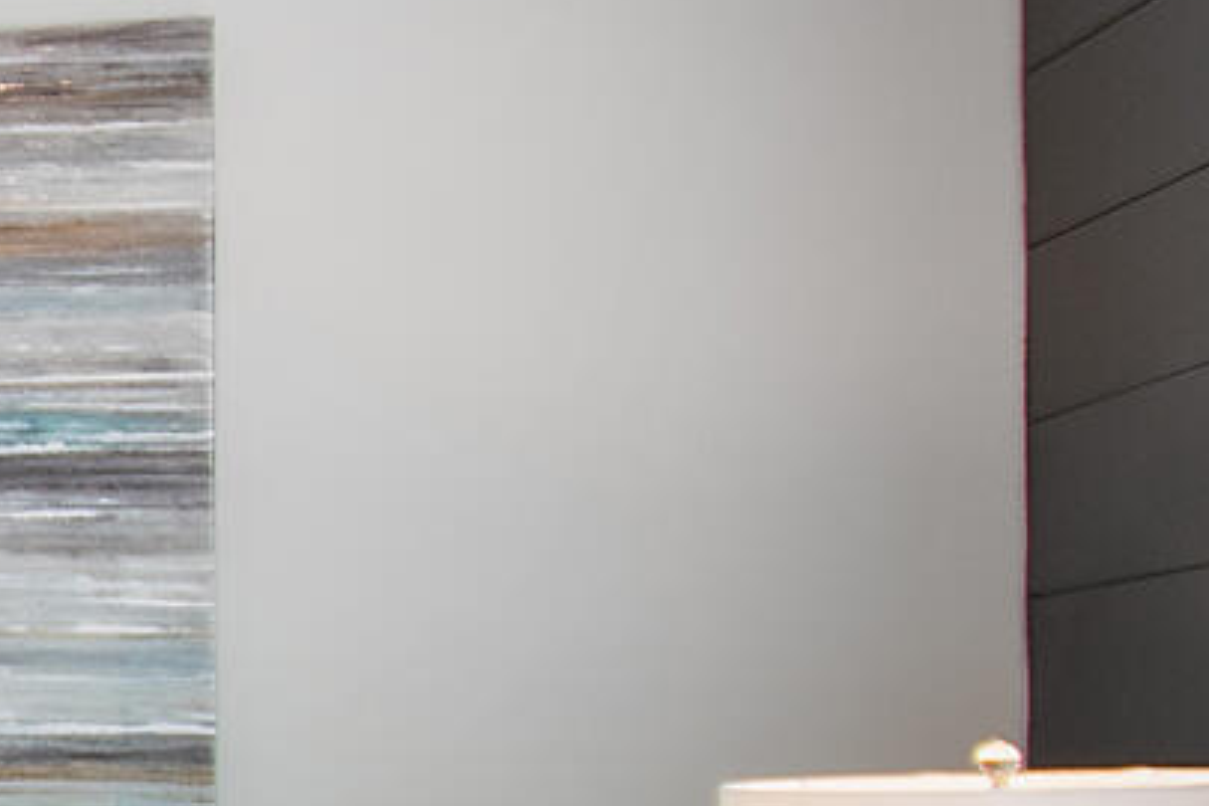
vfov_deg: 12.2
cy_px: 788
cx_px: -1469
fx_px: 3727
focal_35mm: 111
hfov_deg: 14.2
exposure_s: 1/15
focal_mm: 10
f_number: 4.5
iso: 100
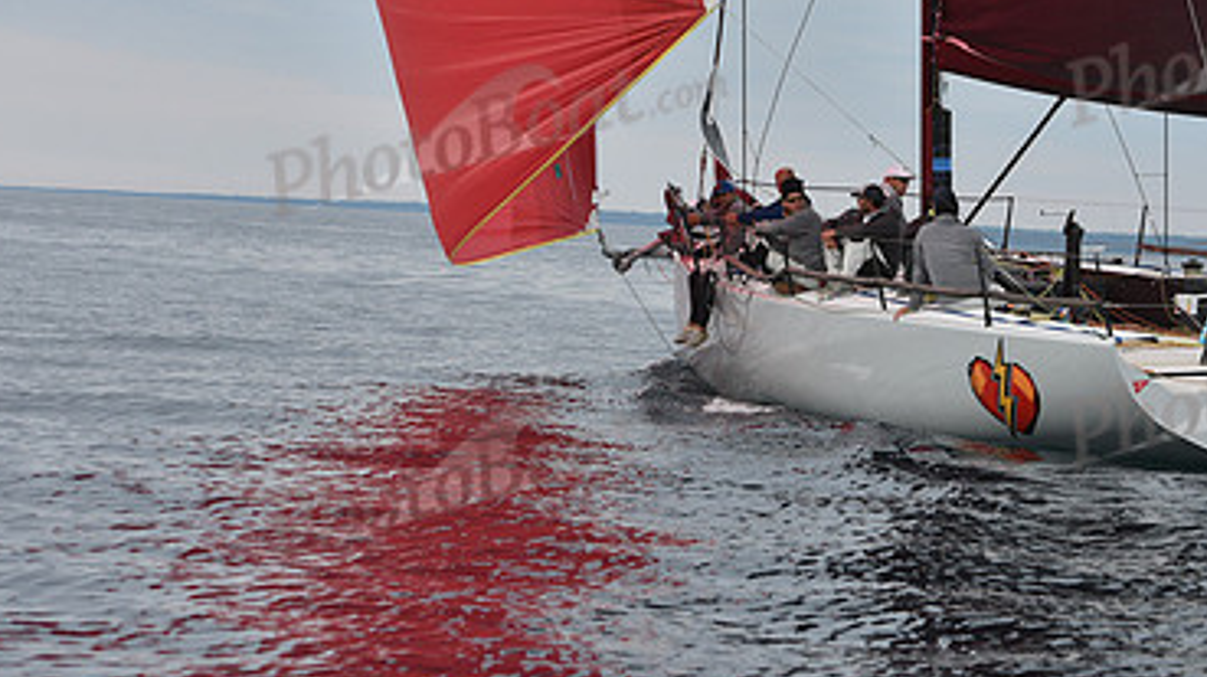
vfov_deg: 7.0
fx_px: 5533
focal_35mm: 173
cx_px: 900
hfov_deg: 12.4
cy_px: 257
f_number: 5
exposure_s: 1/800
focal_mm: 105
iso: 250
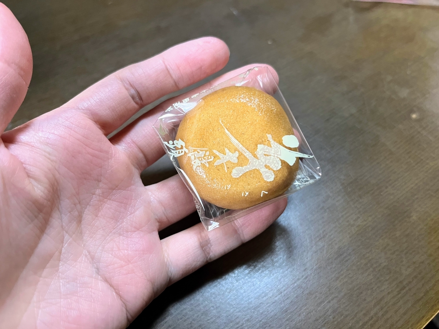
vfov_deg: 53.1
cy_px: 164
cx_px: 220
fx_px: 330
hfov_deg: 67.3
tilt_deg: -58.3
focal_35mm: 26
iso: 250
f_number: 1.6
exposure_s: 1/60
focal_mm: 5.1
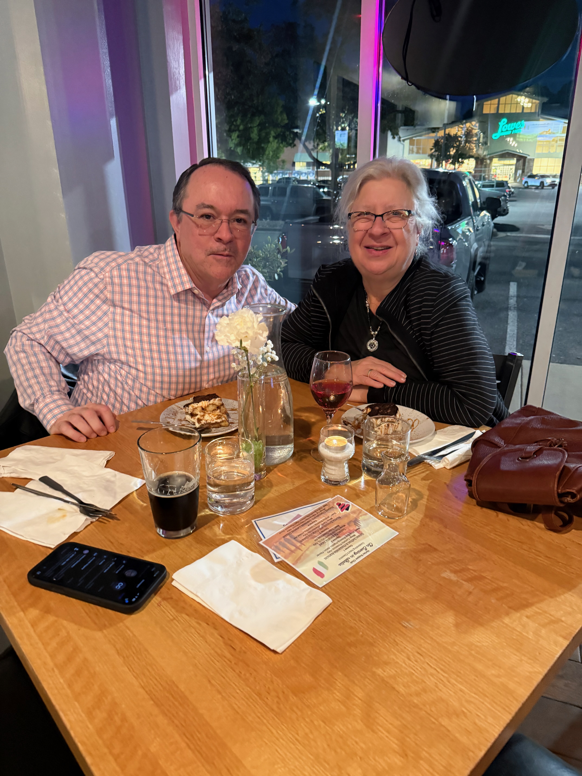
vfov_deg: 71.6
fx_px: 538
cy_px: 388
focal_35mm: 24
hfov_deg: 56.8
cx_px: 291
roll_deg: +0.7
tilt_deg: -20.5
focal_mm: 6.76
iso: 1000
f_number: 1.78
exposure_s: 1/30
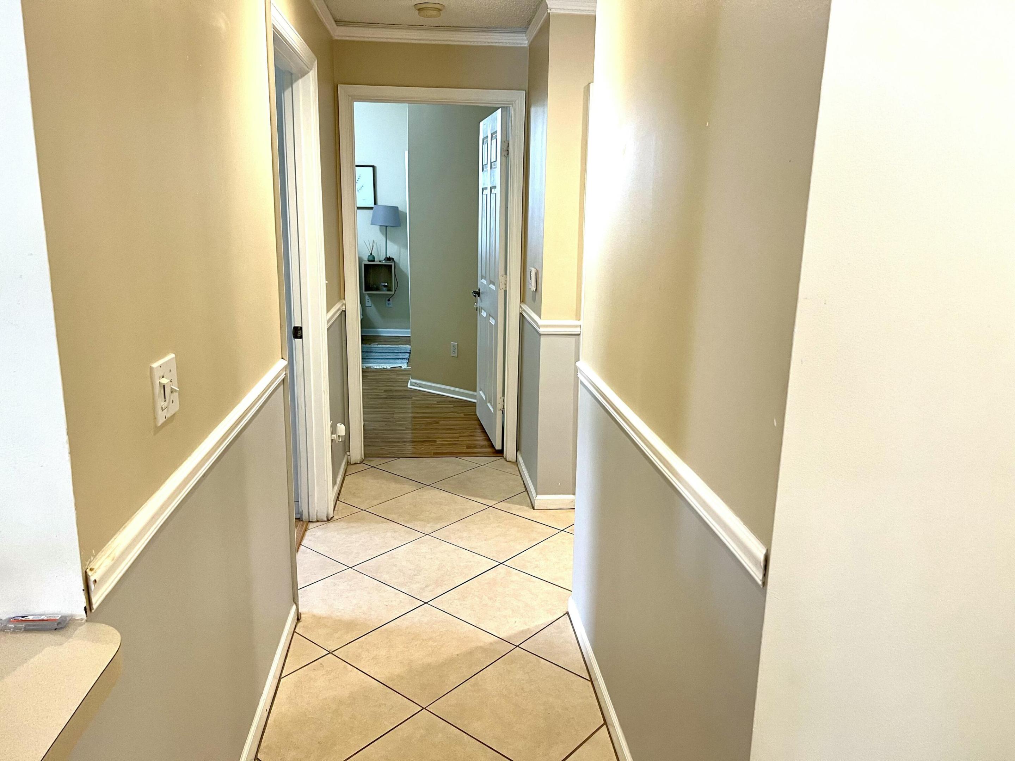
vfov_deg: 53.1
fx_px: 762
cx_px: 508
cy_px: 380
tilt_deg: -13.7
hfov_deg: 67.3
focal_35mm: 26
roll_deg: -1.8
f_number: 1.5
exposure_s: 1/60
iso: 100
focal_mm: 5.7
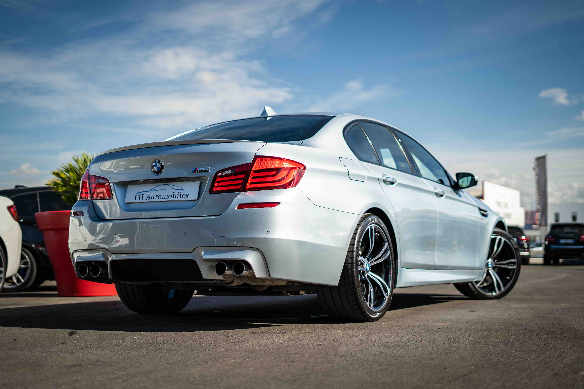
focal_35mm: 50
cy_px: 194
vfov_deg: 27.0
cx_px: 292
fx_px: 811
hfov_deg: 39.6
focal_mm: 50
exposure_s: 1/3200
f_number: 1.8
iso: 100
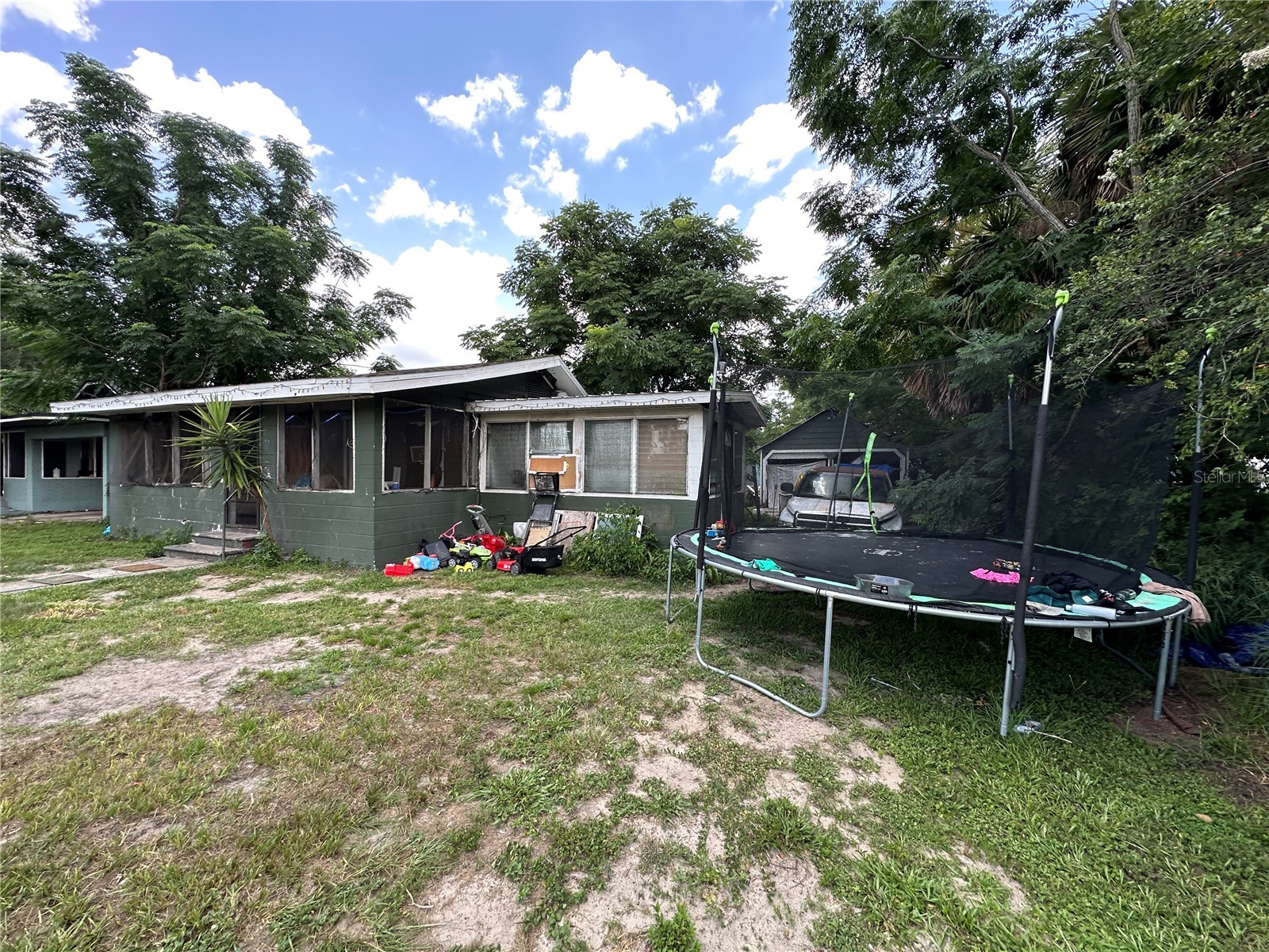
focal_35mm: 14
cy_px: 476
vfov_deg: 85.7
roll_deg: -0.5
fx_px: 513
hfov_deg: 102.1
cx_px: 634
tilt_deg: +1.2
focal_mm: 2.22
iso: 40
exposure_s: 1/220
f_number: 2.2
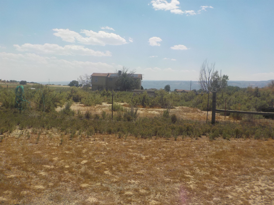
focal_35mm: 30
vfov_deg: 46.8
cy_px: 102
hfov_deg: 60.0
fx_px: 237
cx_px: 137
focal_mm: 4.1
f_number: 6.6
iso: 125
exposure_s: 1/500
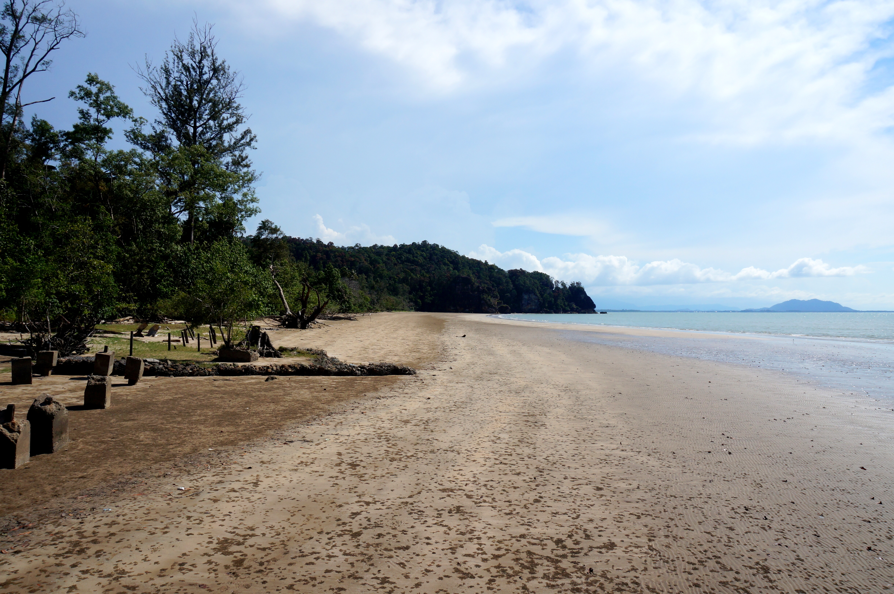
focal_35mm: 24
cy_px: 297
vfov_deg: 53.0
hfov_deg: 73.8
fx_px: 595
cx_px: 447
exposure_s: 1/320
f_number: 16
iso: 200
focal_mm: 16
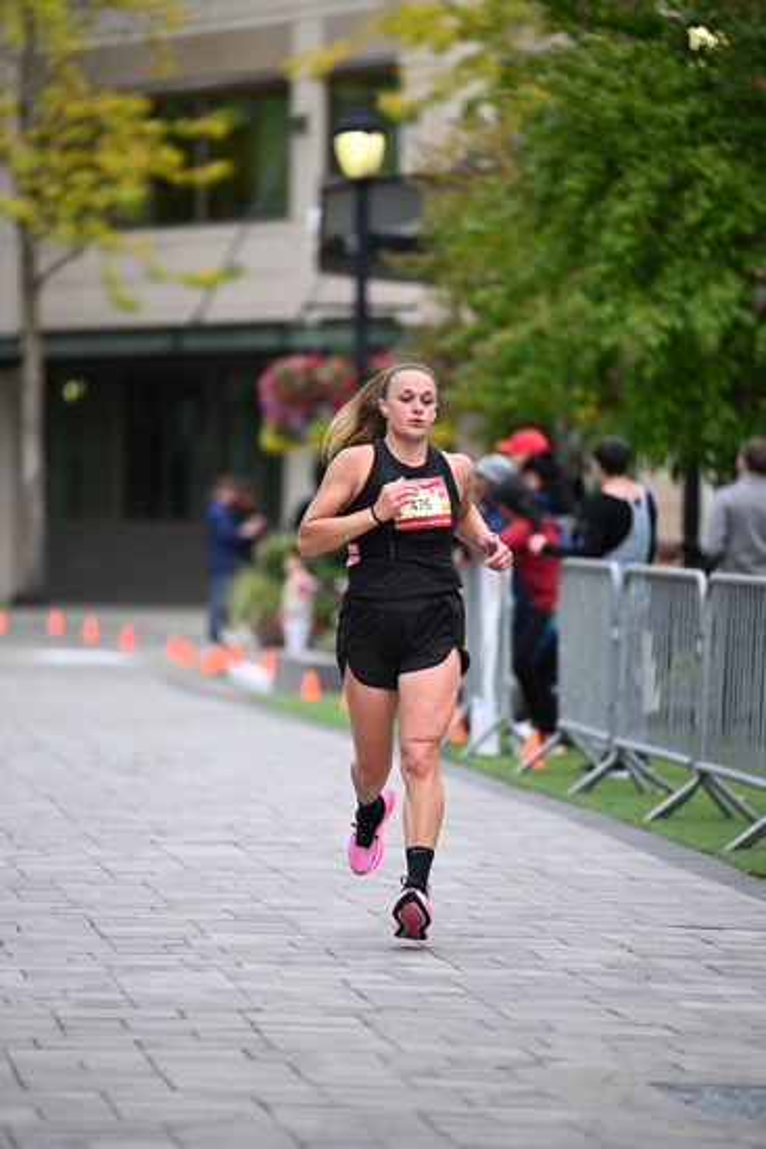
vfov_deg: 10.3
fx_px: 6379
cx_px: 383
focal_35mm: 200
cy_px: 574
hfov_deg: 6.9
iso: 640
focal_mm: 200
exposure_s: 1/2000
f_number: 2.8
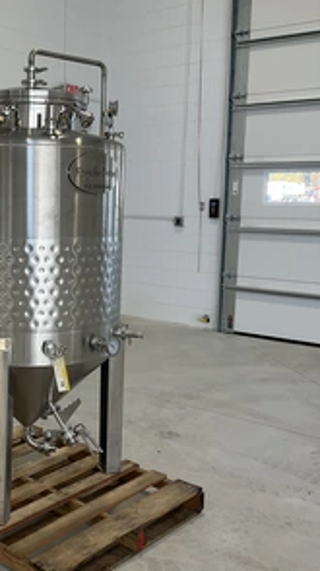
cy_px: 287
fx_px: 650
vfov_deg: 47.4
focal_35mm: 43
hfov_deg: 26.8
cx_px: 39
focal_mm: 3
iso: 32
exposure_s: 1/122
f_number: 1.8
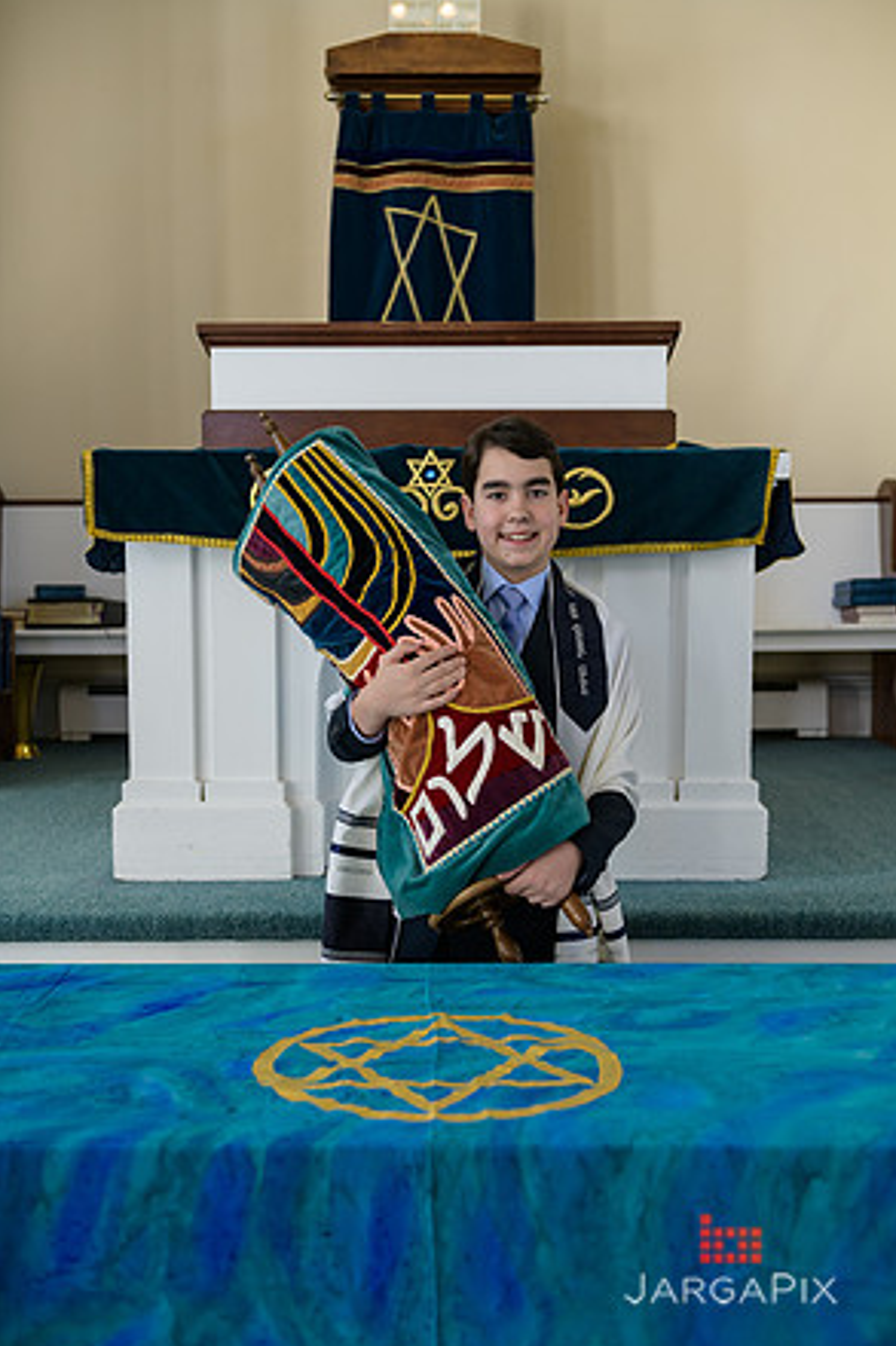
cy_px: 682
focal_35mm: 45
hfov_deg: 29.8
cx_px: 456
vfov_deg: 43.6
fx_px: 1681
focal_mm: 44
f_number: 3.2
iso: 400
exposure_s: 1/125
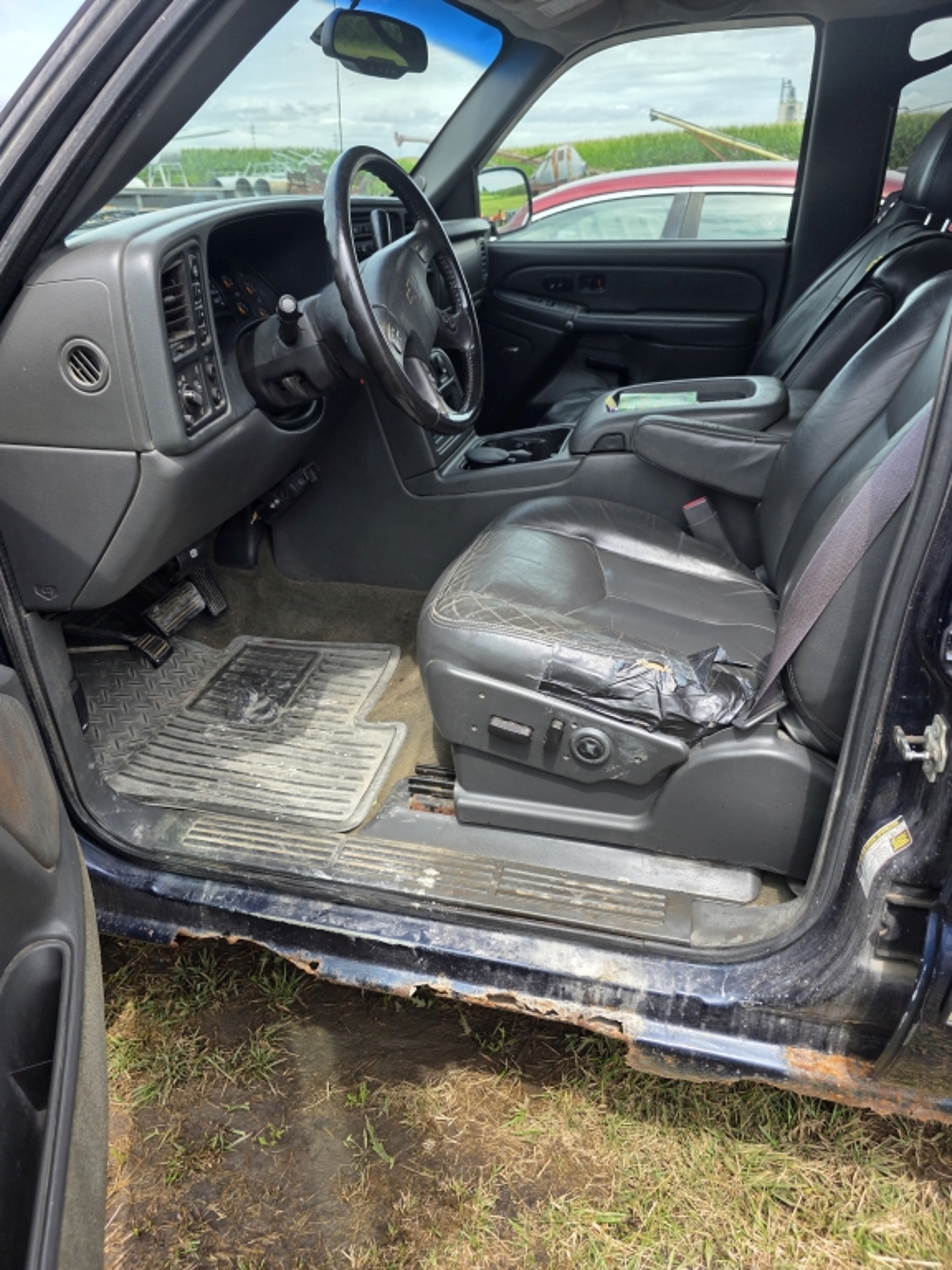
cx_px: 476
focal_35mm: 23
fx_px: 843
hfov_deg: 58.9
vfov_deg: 73.9
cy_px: 635
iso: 25
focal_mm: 6.3
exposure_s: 1/359
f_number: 1.7
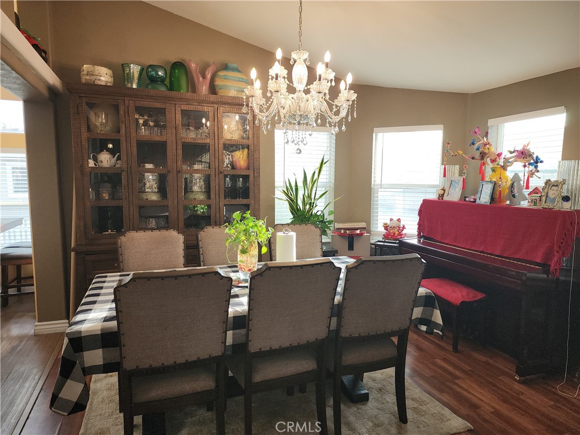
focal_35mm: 23
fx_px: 385
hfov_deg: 73.9
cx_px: 290
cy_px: 218
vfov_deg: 58.9
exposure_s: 1/60
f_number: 1.8
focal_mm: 6.4
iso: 32
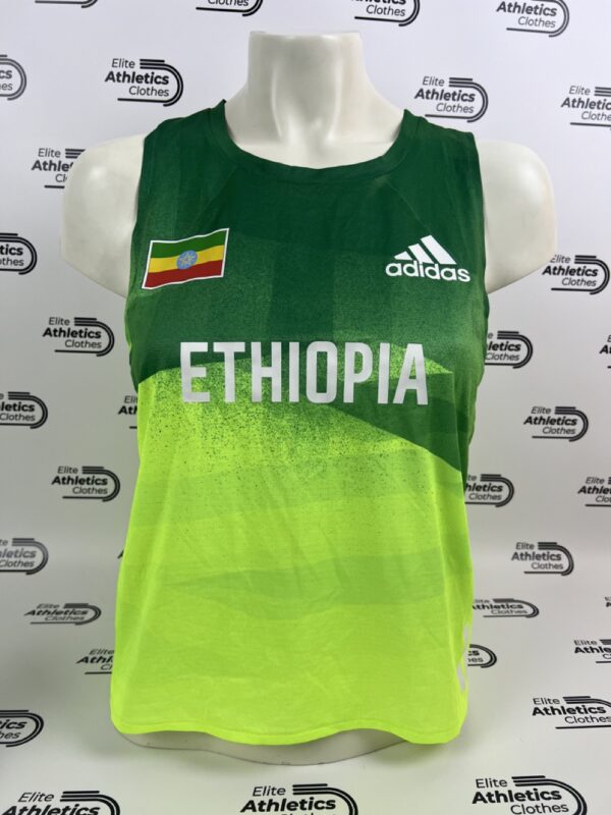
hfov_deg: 53.1
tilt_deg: -11.1
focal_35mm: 26
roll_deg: -1.4
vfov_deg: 67.3
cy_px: 408
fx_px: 612
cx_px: 306
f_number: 1.5
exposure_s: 1/100
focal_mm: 5.7
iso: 80
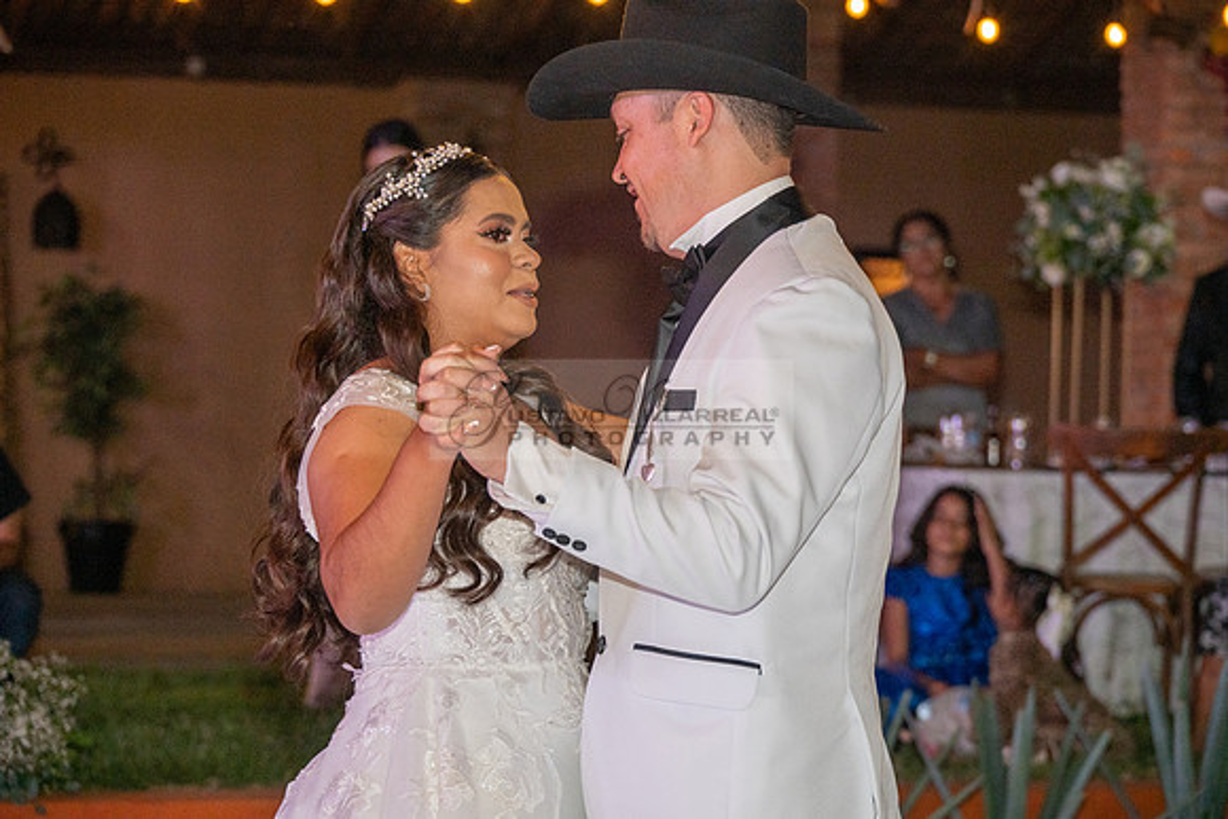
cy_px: 410
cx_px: 614
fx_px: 4776
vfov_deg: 9.8
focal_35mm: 140
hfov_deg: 14.7
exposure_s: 1/160
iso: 2000
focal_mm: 140
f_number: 7.1
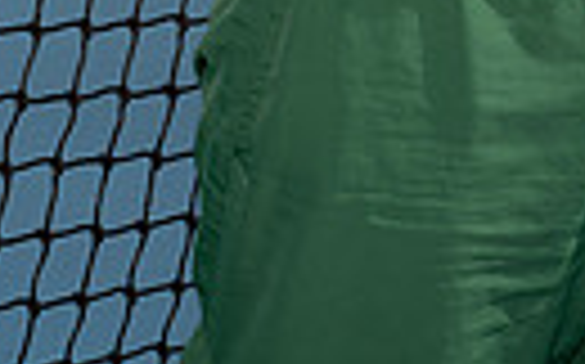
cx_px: 392
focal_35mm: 208
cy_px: -629
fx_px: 3313
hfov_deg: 10.1
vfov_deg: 5.9
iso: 100
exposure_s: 1/250
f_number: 11
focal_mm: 59
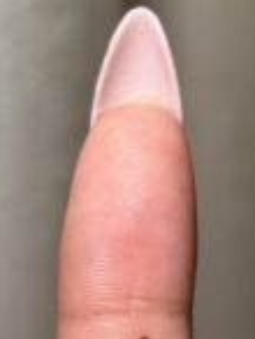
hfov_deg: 10.5
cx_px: 118
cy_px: 258
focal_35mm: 142
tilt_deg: -35.0
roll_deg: +4.3
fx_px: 1391
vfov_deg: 13.8
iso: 50
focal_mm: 5.96
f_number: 1.6
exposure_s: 1/118
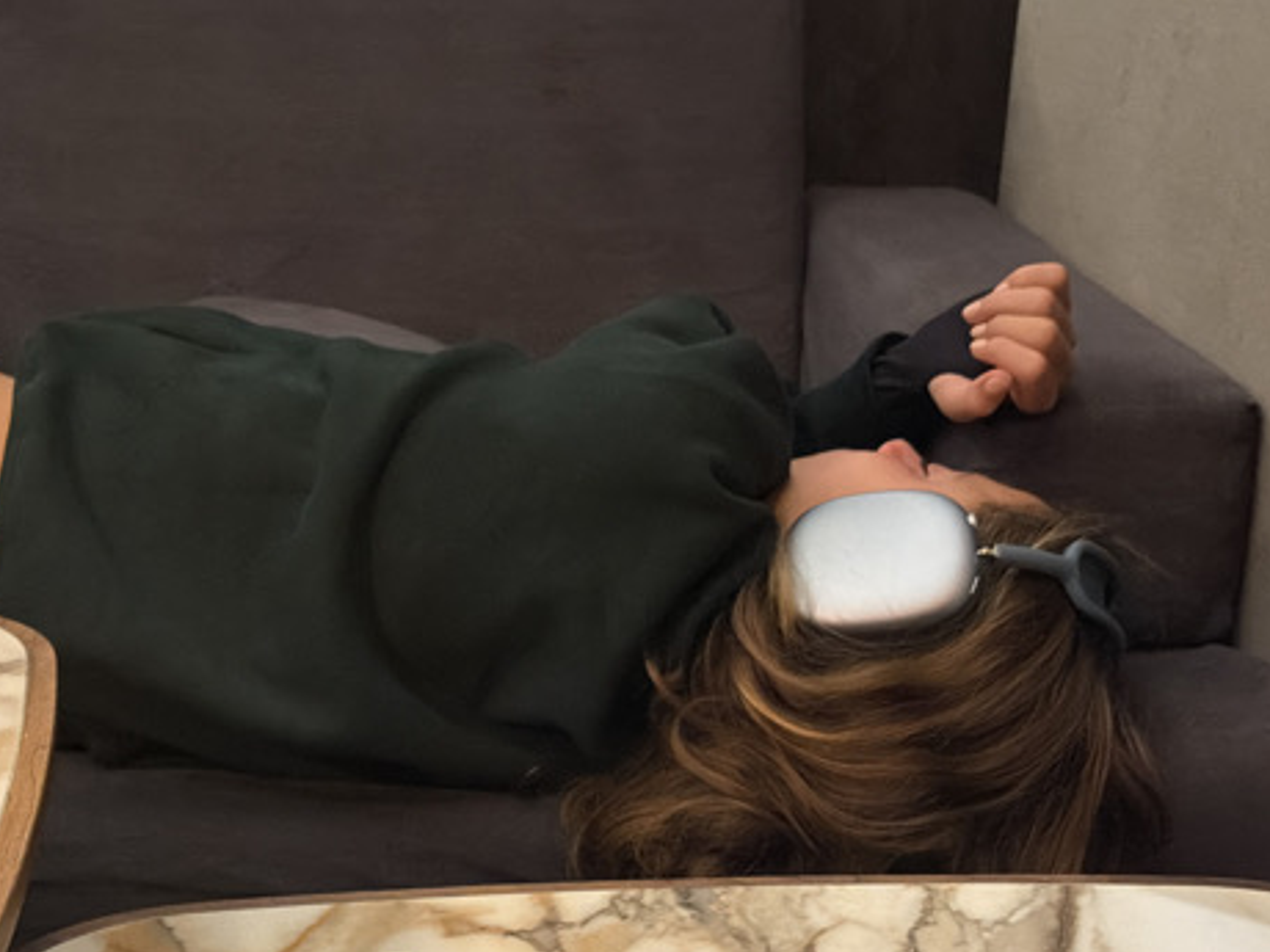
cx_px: 439
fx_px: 2678
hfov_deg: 26.5
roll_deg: +0.7
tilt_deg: -18.4
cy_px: 677
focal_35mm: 73
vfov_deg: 20.1
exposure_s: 1/24
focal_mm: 6.76
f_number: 1.78
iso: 640
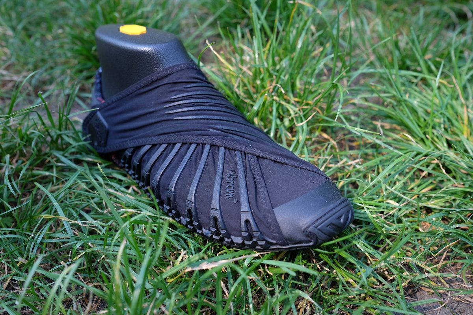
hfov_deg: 54.4
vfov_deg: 37.9
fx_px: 460
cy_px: 158
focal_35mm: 35
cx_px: 236
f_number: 4.5
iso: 200
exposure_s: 1/125
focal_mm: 23
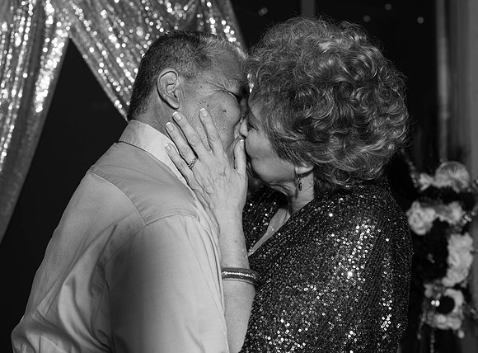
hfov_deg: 36.0
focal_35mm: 54
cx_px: 213
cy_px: 176
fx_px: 735
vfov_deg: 27.0
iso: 125
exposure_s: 1/125
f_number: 5
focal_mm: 50
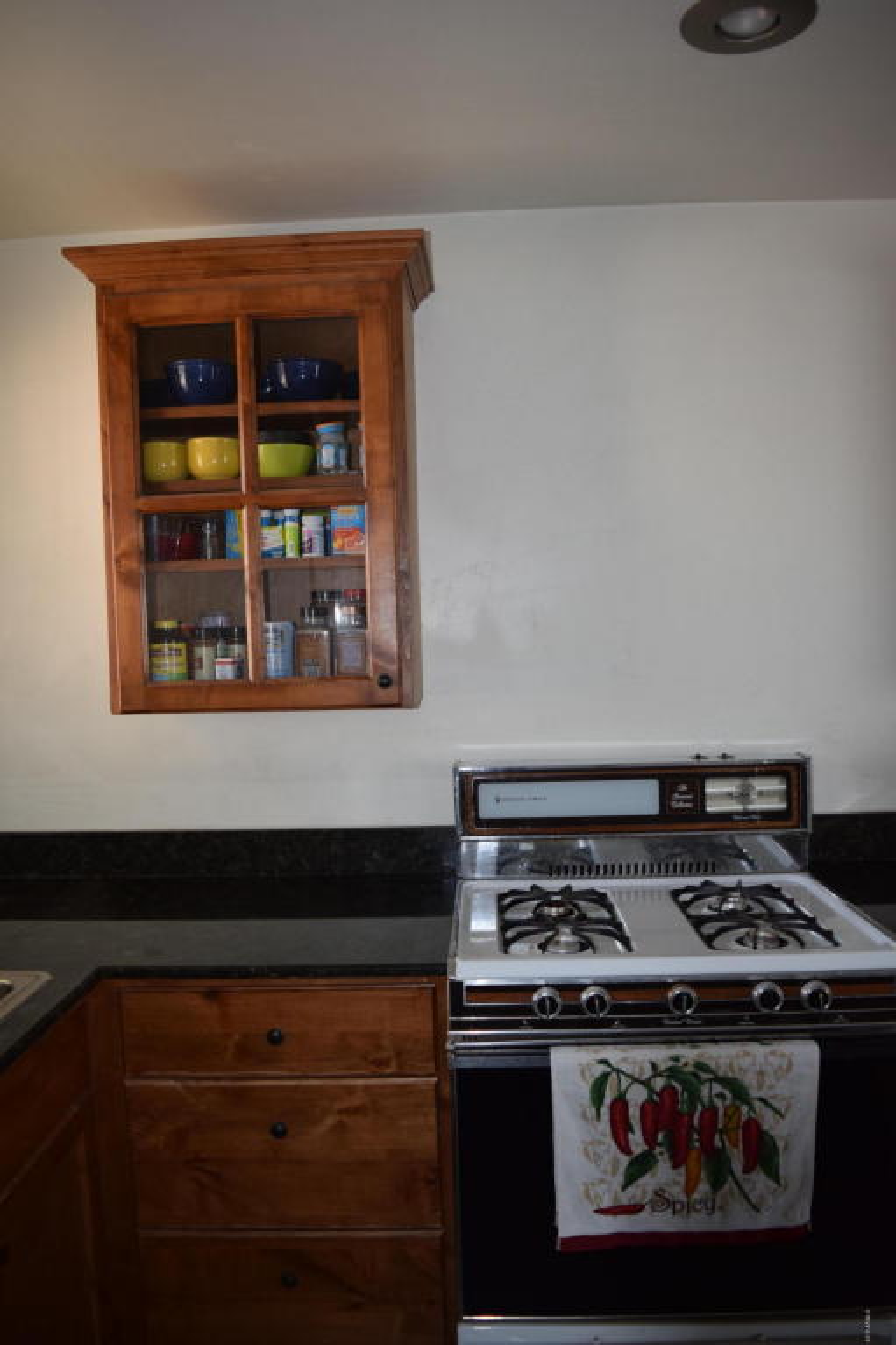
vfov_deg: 67.4
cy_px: 672
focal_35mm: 27
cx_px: 448
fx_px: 1008
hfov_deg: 47.9
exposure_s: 1/60
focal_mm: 18
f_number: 4
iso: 800
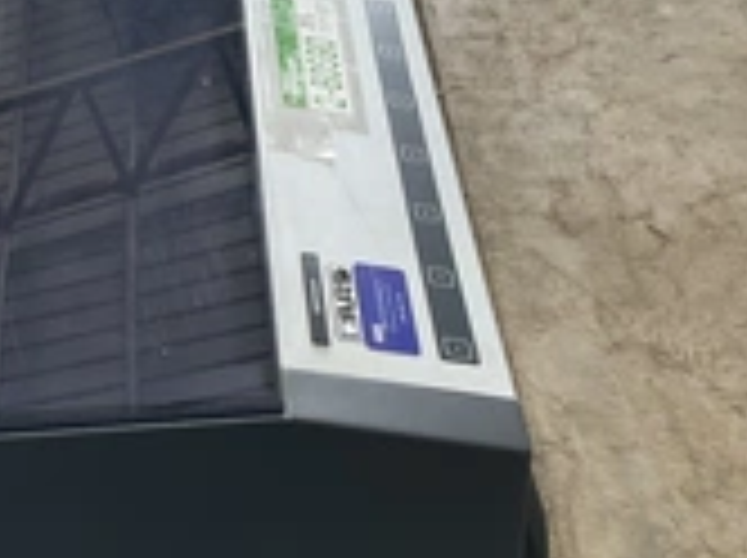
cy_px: 297
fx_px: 1508
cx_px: 81
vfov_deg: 21.0
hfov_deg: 26.9
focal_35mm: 70
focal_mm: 3
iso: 64
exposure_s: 1/71
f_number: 1.8
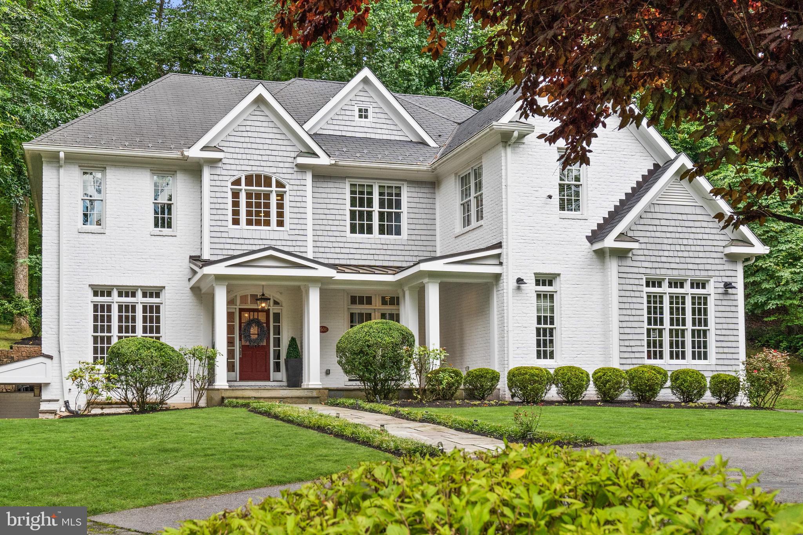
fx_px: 870
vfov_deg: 34.2
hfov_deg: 49.6
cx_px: 402
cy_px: 268
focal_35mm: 39
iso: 320
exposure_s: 1/250
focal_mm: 26
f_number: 8
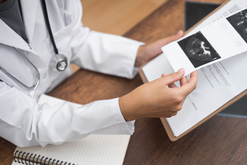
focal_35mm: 50
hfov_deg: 39.6
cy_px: 82
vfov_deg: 27.0
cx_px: 124
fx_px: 343
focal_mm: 50
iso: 640
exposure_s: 1/100
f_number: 2.5
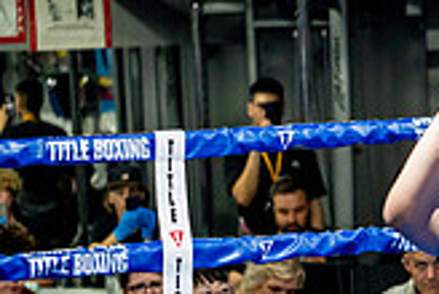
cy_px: 362
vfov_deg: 6.8
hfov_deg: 9.8
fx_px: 2455
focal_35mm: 201
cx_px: 712
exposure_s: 1/1000
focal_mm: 57
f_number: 2
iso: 4000
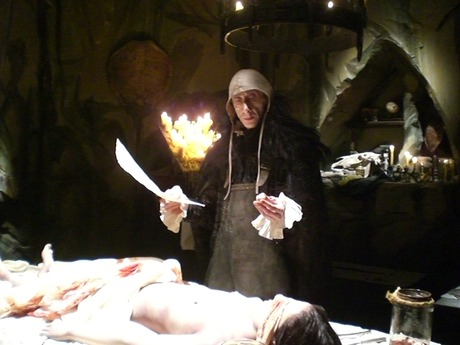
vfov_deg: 37.7
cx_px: 230
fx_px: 505
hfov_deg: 49.0
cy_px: 172
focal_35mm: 38
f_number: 3.1
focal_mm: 6.3
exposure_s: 1/20
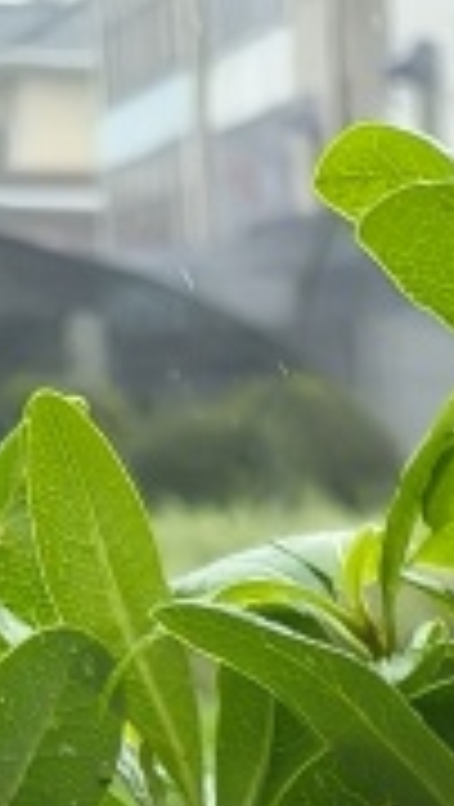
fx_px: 3608
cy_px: 1884
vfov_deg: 10.9
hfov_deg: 6.8
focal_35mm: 169
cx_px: 1133
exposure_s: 1/579
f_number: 1.8
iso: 80
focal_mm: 4.84
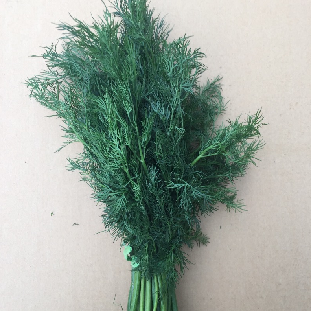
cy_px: 174
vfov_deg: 47.1
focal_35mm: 35
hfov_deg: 47.2
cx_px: 158
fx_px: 356
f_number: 2.2
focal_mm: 4.15
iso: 40
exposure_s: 1/100
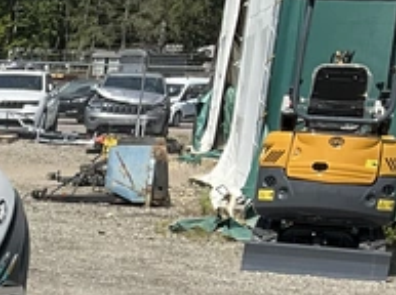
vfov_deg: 12.5
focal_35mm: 113
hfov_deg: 14.8
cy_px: 421
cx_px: -355
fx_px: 1290
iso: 25
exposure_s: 1/1848
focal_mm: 3
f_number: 1.8
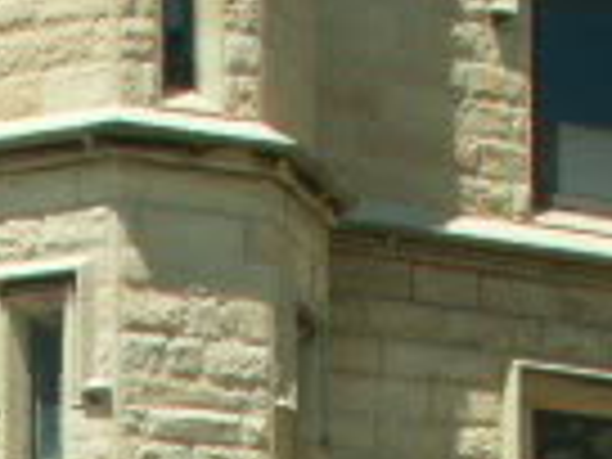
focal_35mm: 165
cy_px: 734
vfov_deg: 8.7
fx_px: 2917
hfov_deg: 11.6
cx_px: -243
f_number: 6.3
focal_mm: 5.86
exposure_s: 1/200
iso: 50
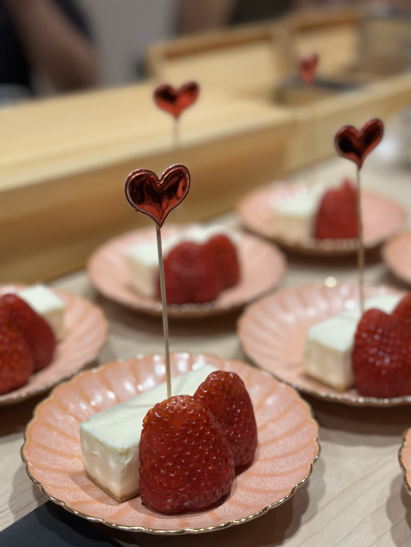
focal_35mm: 48
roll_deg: -0.7
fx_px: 760
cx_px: 206
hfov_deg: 30.3
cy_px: 274
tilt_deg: -25.2
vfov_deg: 39.7
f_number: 1.78
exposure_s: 1/60
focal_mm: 6.86
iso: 160
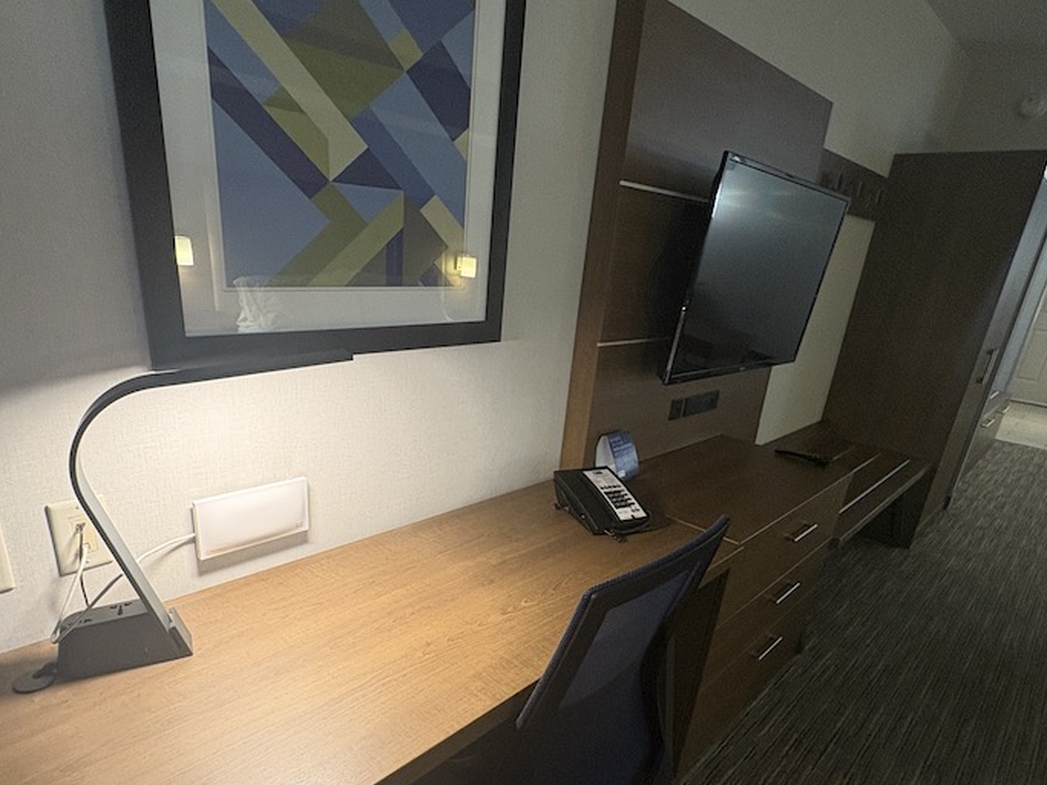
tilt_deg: -21.3
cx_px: 481
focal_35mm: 21
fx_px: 635
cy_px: 488
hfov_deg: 78.9
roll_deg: -4.8
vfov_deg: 62.6
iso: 200
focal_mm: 2.22
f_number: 2.2
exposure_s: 1/60
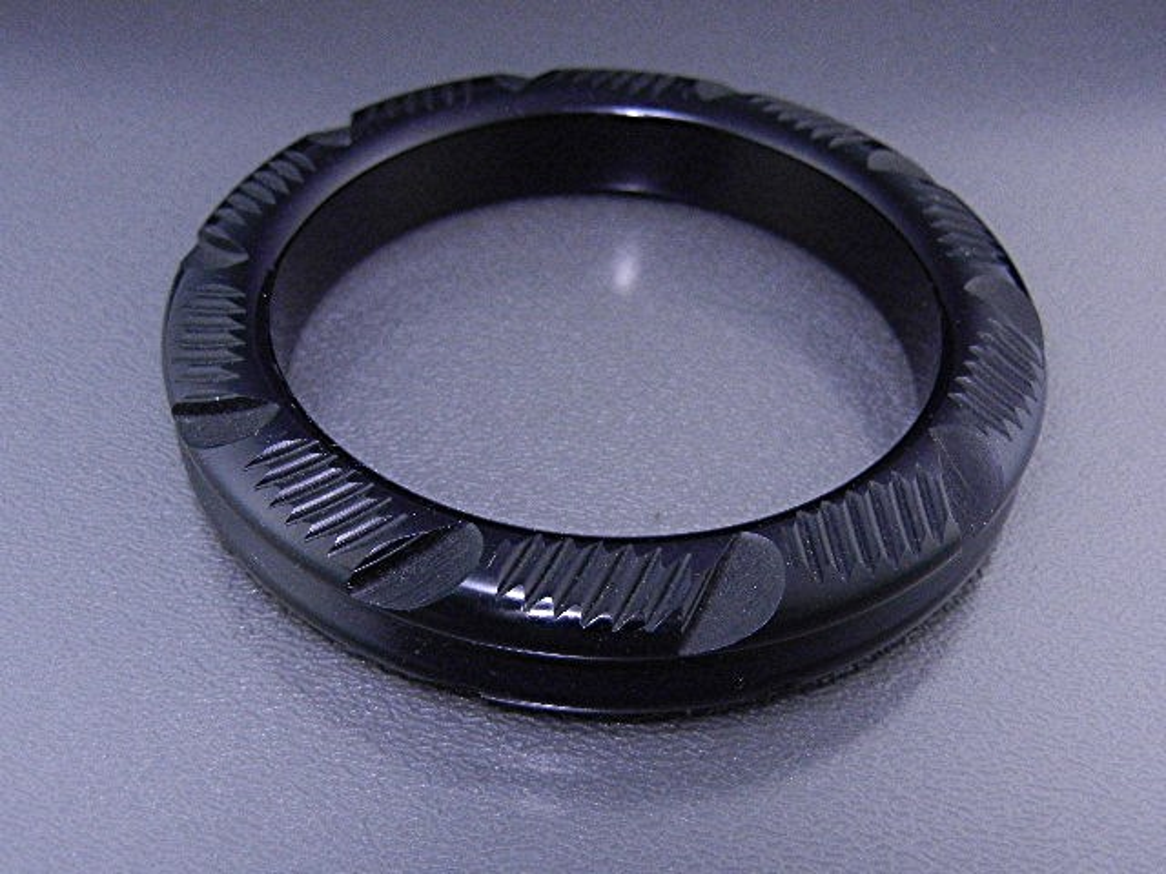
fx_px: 1314
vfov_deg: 36.8
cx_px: 583
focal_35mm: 39
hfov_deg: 47.9
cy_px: 437
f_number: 7.4
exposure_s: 1/30
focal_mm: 7.1
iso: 800
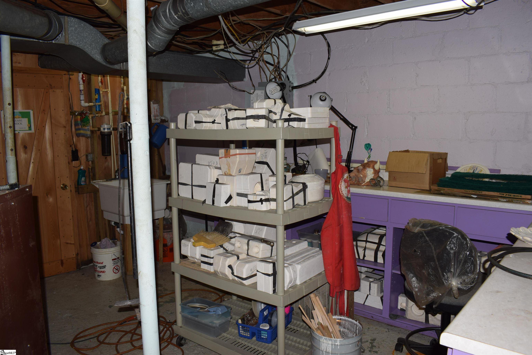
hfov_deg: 67.4
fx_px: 399
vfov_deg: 47.9
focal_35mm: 27
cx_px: 266
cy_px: 178
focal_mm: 18
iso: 220
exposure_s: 1/60
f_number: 8
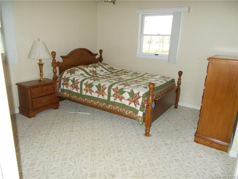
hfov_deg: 67.3
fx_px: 179
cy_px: 90
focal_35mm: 26
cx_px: 119
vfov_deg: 53.1
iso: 360
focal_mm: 4.6
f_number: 3.2
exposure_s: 1/25
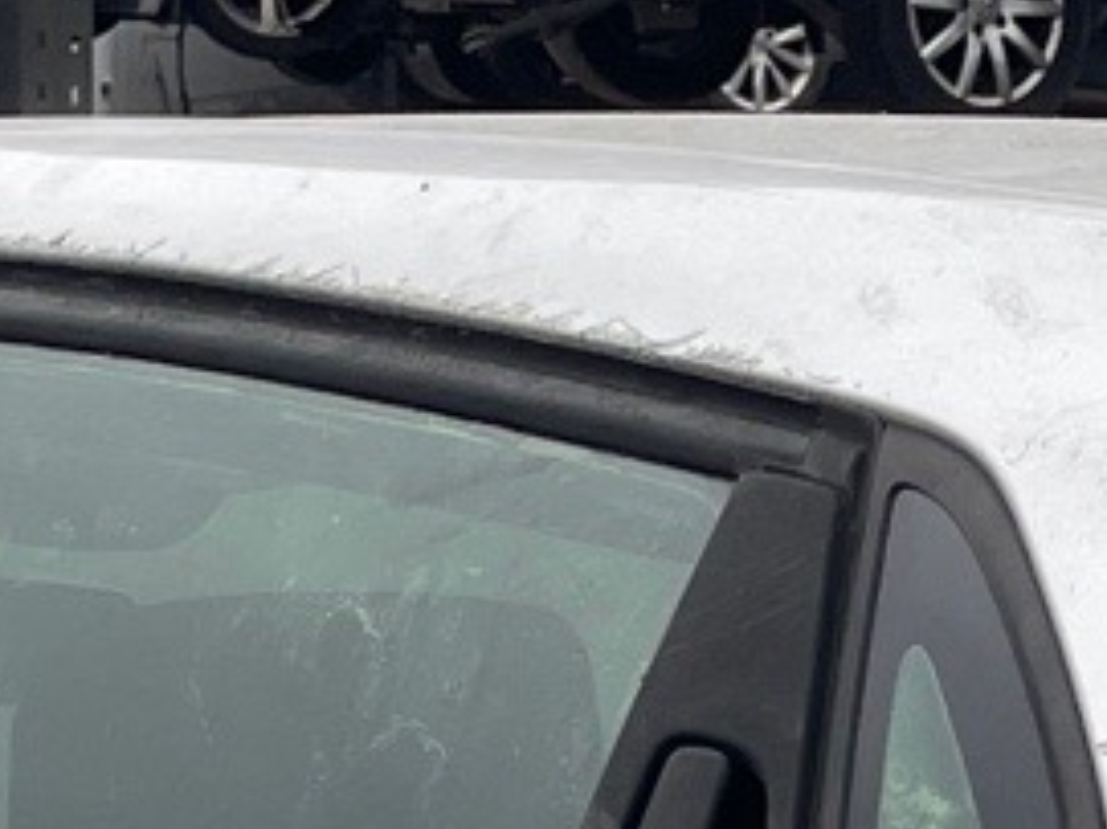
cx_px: 1609
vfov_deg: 7.0
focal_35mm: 184
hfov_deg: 10.4
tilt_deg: -24.5
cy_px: 2667
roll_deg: -5.5
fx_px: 5882
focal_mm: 4.2
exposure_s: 1/242
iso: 32
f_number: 1.6
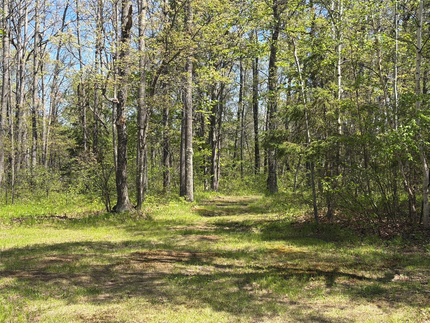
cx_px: 215
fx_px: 596
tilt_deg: +0.4
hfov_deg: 39.7
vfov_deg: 30.3
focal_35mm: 48
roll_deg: +0.7
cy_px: 162
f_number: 1.78
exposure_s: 1/1754
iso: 64
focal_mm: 6.76
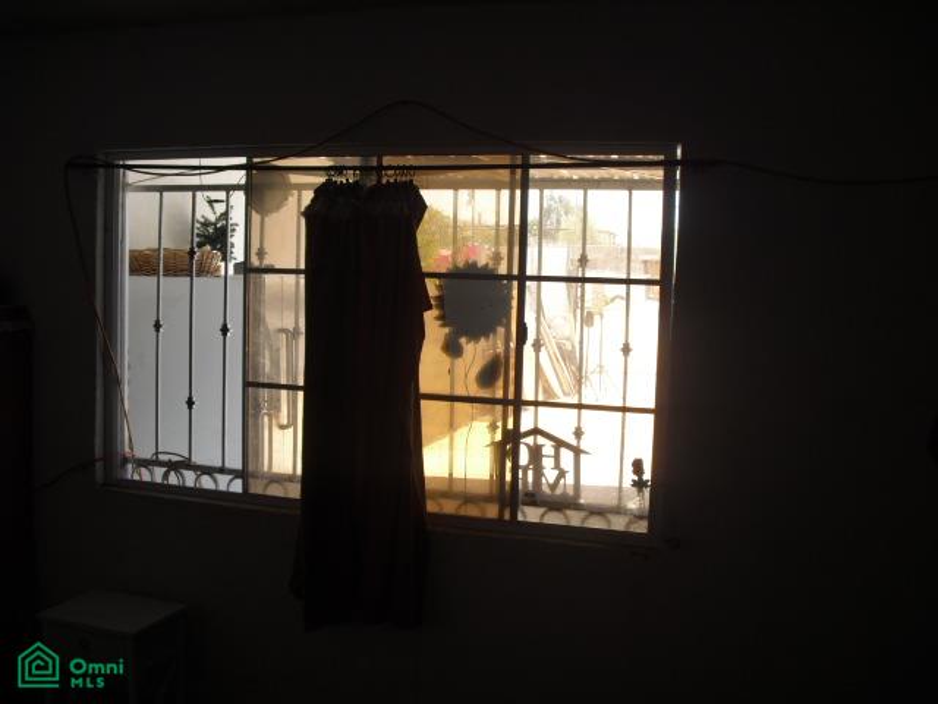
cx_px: 469
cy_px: 352
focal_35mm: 36
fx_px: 976
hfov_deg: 51.4
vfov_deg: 39.7
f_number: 3.1
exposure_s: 1/80
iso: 100
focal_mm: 6.3
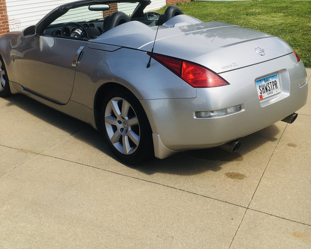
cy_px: 56
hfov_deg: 43.8
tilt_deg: -11.5
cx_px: 140
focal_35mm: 42
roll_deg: +3.7
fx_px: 387
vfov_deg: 34.8
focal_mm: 4.15
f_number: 2.2
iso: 25
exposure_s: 1/1789
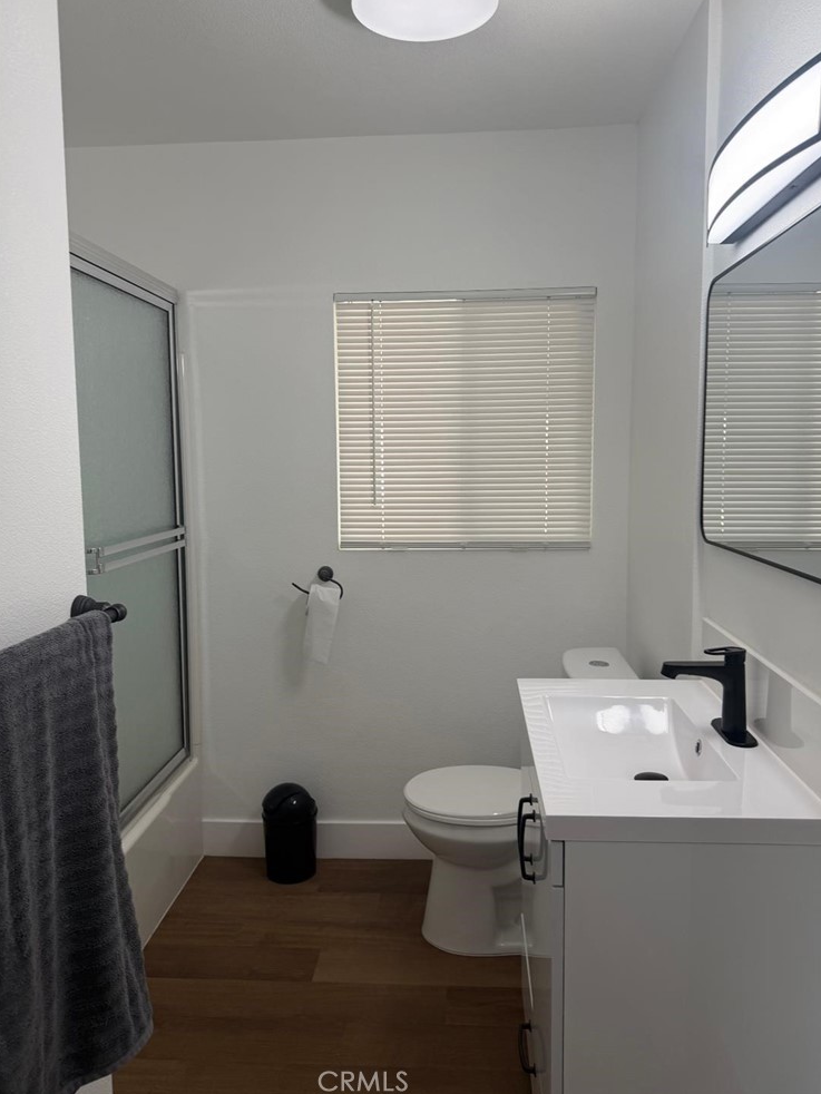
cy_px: 528
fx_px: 790
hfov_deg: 54.9
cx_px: 421
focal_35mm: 25
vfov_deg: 69.4
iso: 64
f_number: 1.78
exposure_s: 1/120
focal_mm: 6.76
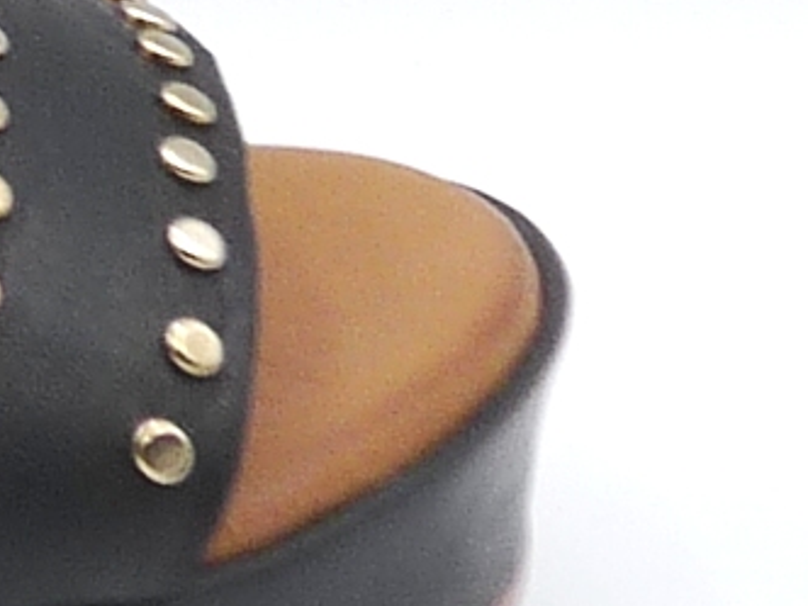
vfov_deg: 6.0
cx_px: -1027
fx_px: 5742
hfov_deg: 7.6
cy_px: 19
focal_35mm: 246
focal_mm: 5.1
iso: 100
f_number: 4
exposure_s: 1/200
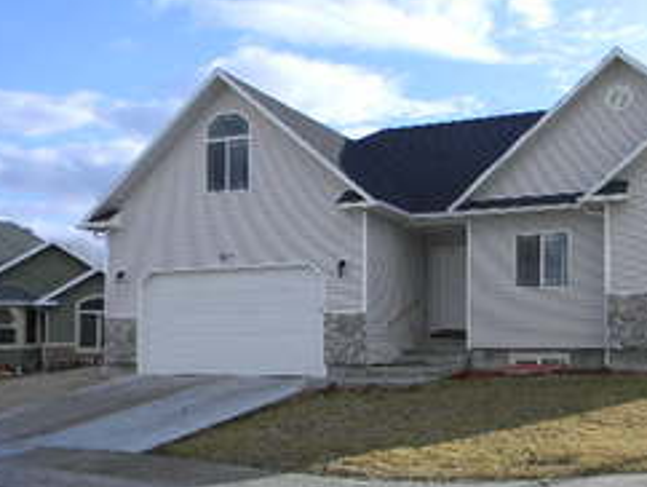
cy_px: 305
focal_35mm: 40
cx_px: 444
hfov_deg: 45.9
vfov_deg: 35.8
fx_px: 748
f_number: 3.5
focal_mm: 5
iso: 80
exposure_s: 1/529
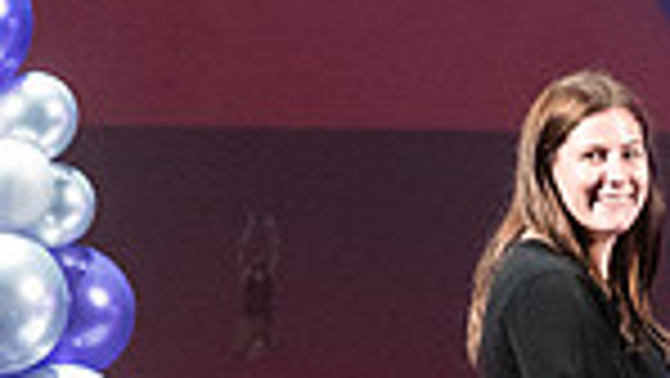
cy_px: 344
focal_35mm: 505
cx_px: 922
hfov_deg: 4.3
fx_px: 8977
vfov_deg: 2.4
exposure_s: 1/320
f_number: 2.8
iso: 4000
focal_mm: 92
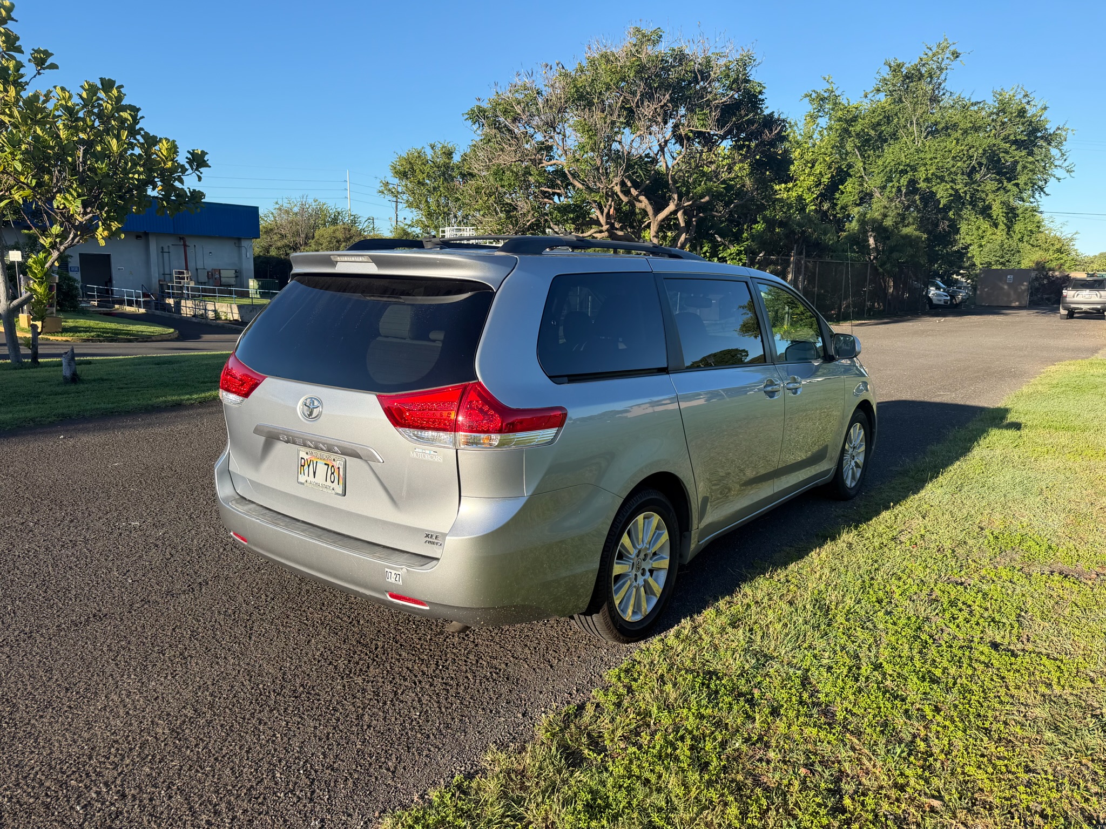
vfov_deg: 56.8
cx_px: 553
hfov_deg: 71.6
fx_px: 767
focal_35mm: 24
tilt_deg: -10.1
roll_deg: -1.7
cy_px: 414
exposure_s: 1/1812
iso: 80
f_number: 1.78
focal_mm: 6.76
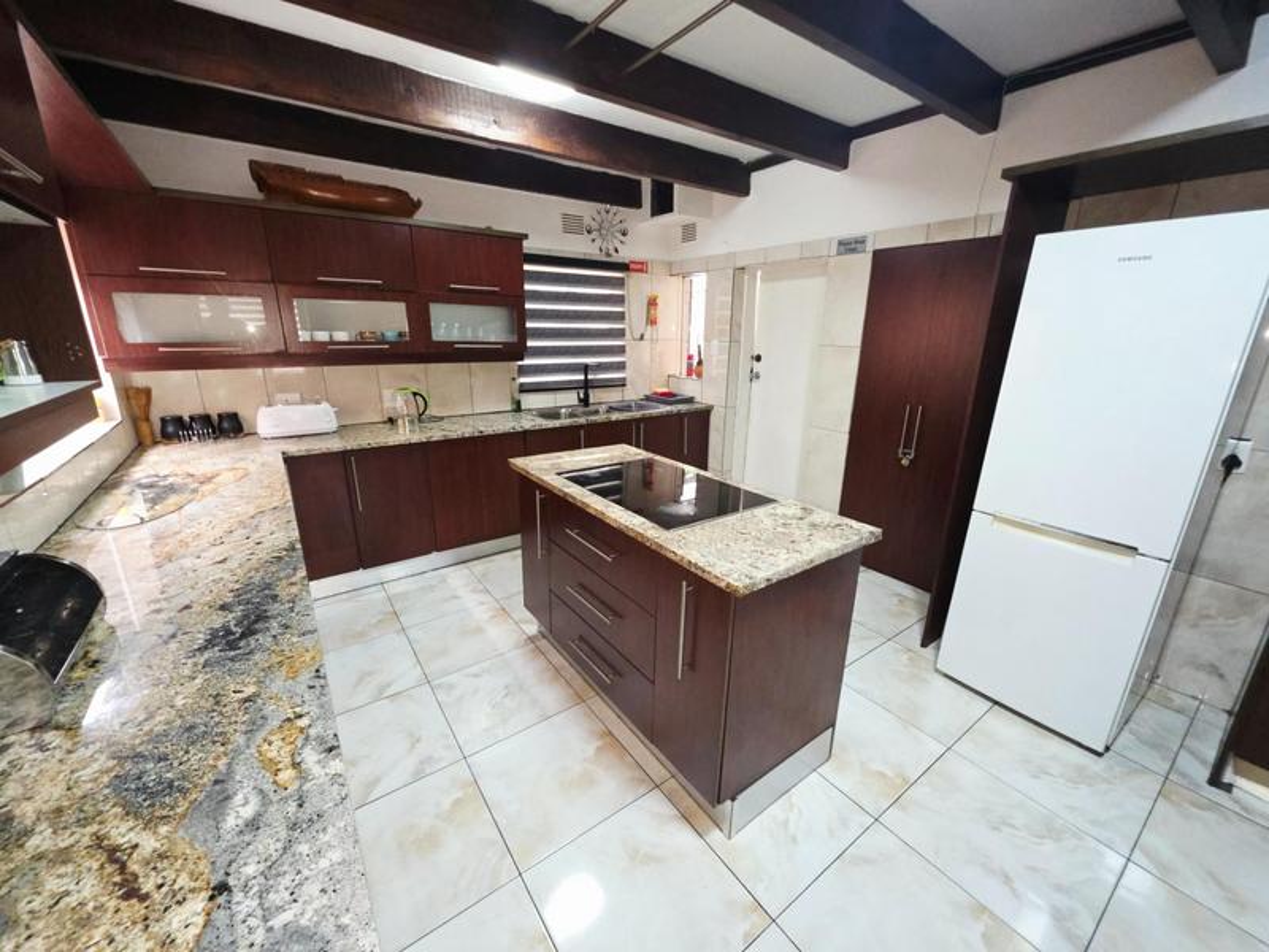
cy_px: 476
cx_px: 634
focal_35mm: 13
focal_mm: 2.2
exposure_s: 1/33.3
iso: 250
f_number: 1.9
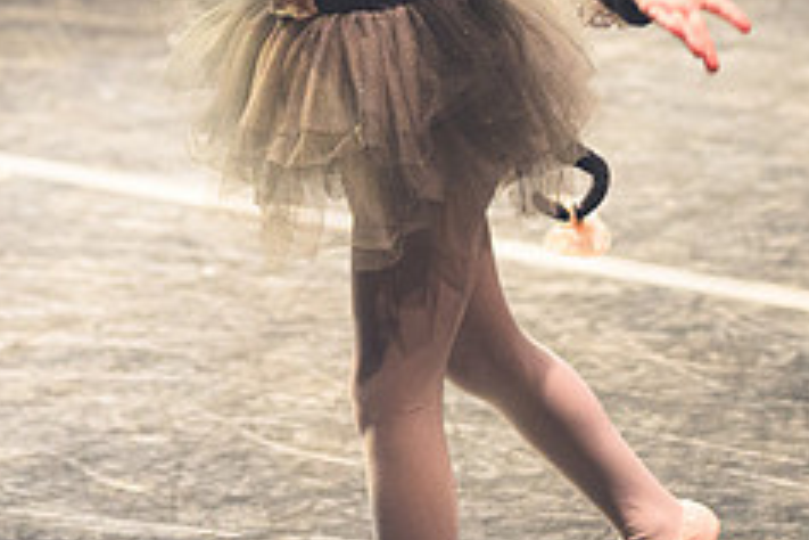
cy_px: 17
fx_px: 5775
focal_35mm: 257
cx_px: 444
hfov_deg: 8.0
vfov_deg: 5.3
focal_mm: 70
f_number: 2.8
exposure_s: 1/400
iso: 3200
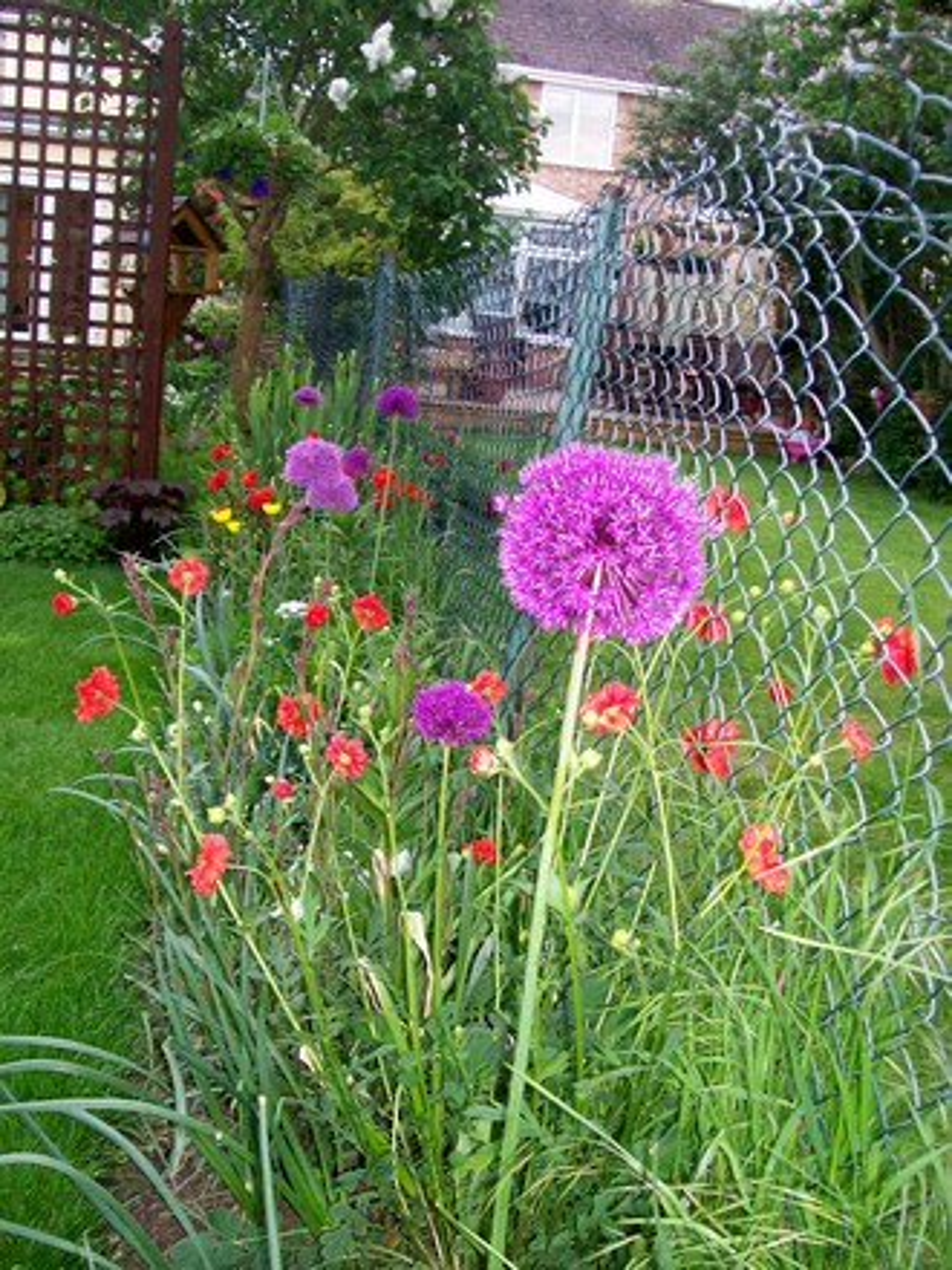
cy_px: 635
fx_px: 1320
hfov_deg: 39.7
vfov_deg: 51.4
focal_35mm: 36
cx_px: 476
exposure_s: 1/64
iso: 140
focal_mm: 6
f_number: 2.7
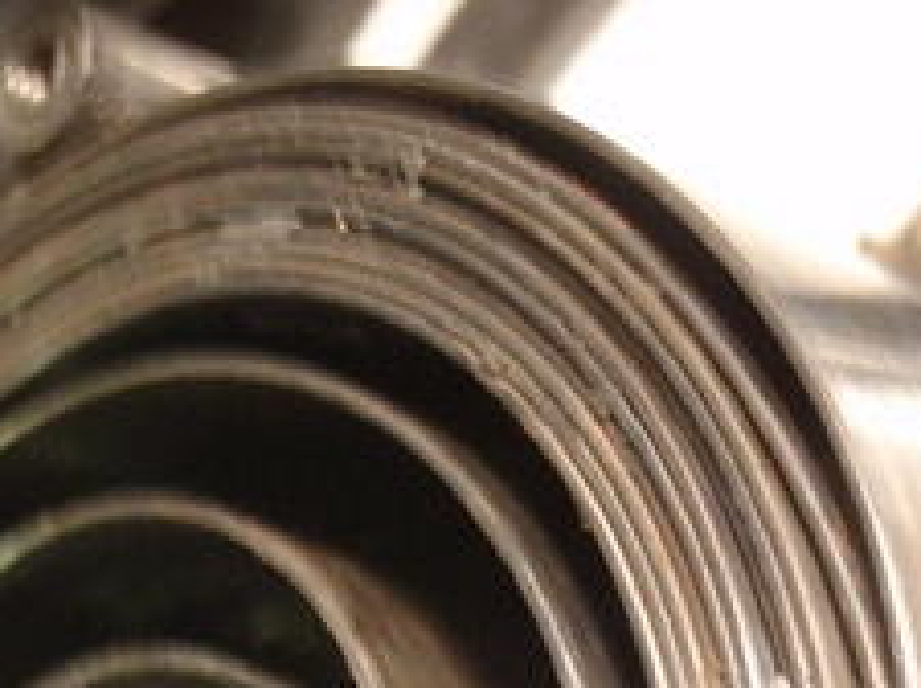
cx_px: 524
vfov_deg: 12.5
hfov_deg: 17.3
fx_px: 3028
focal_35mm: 114
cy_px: 917
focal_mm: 7.25
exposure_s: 1/8
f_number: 3.9
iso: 200
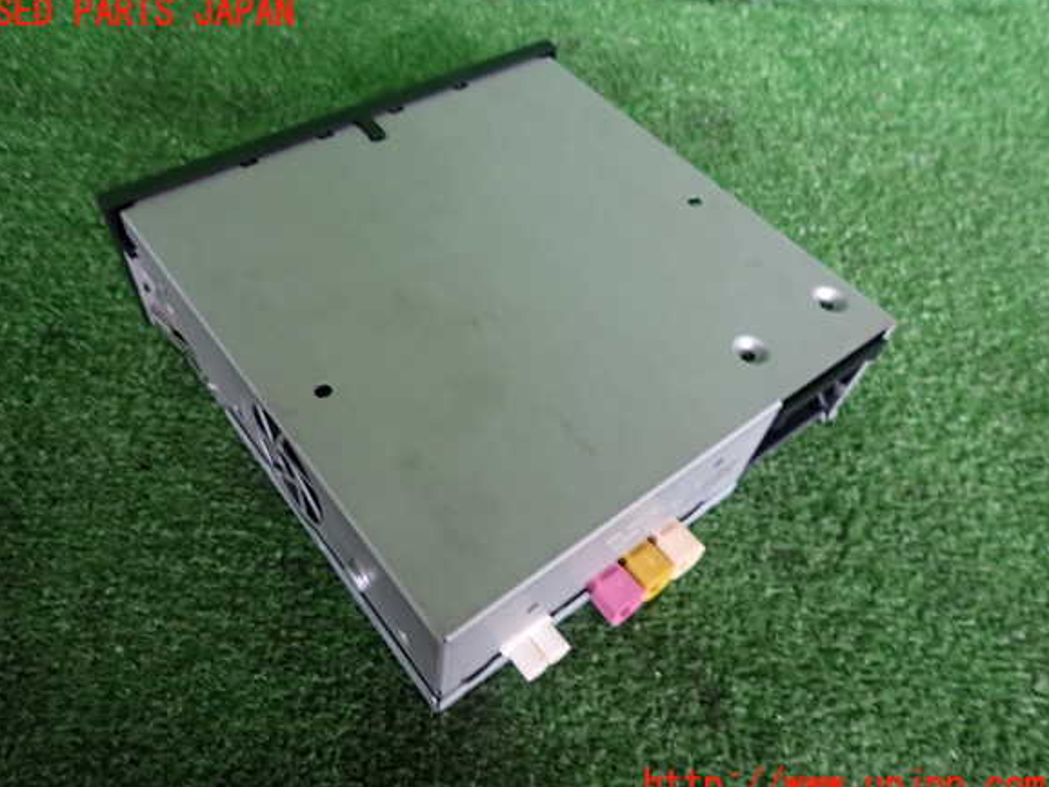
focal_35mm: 26
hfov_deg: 67.3
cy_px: 400
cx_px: 509
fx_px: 788
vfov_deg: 53.1
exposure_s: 1/30
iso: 250
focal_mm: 4.5
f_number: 2
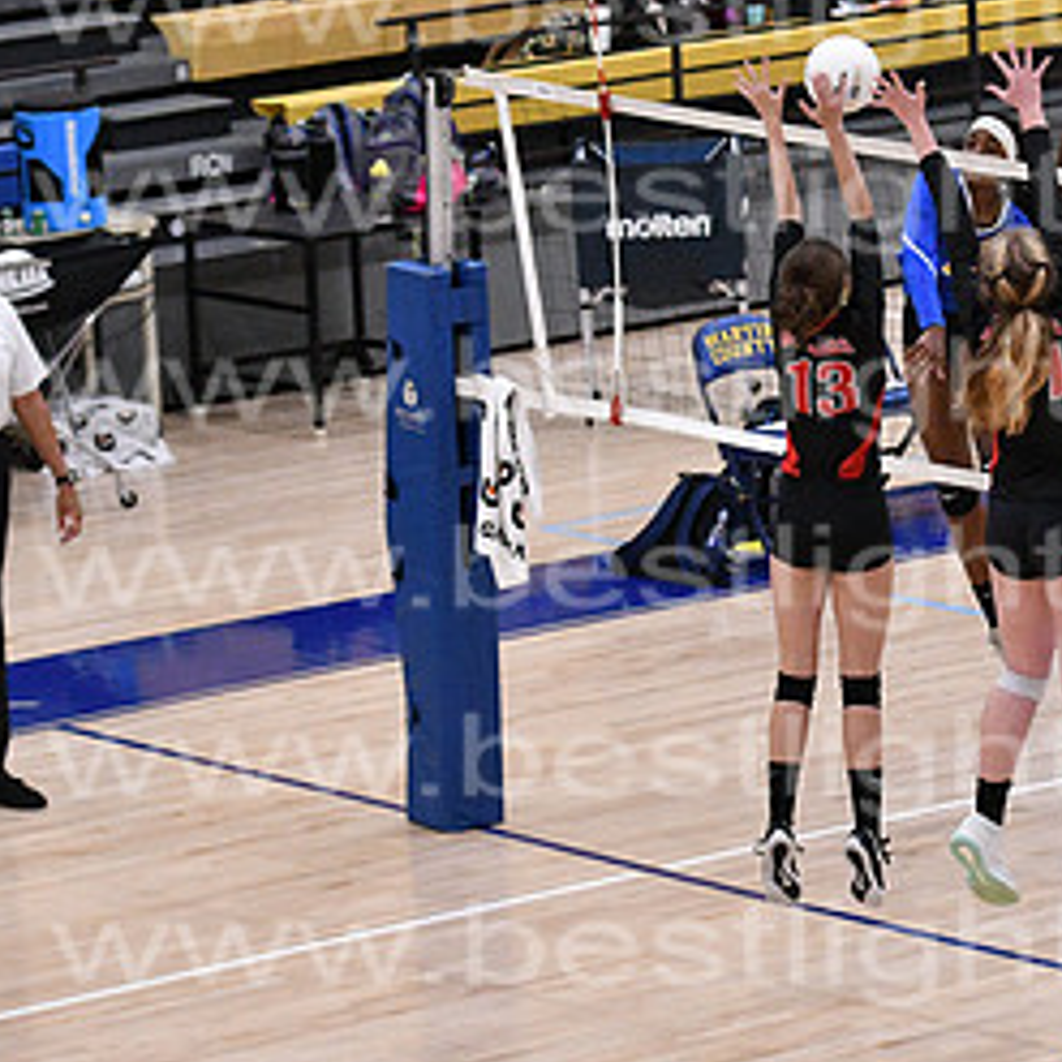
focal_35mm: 254
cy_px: 484
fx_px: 8816
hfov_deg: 6.9
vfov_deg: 6.9
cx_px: 1023
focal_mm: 85
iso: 6400
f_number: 3.2
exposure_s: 1/1250
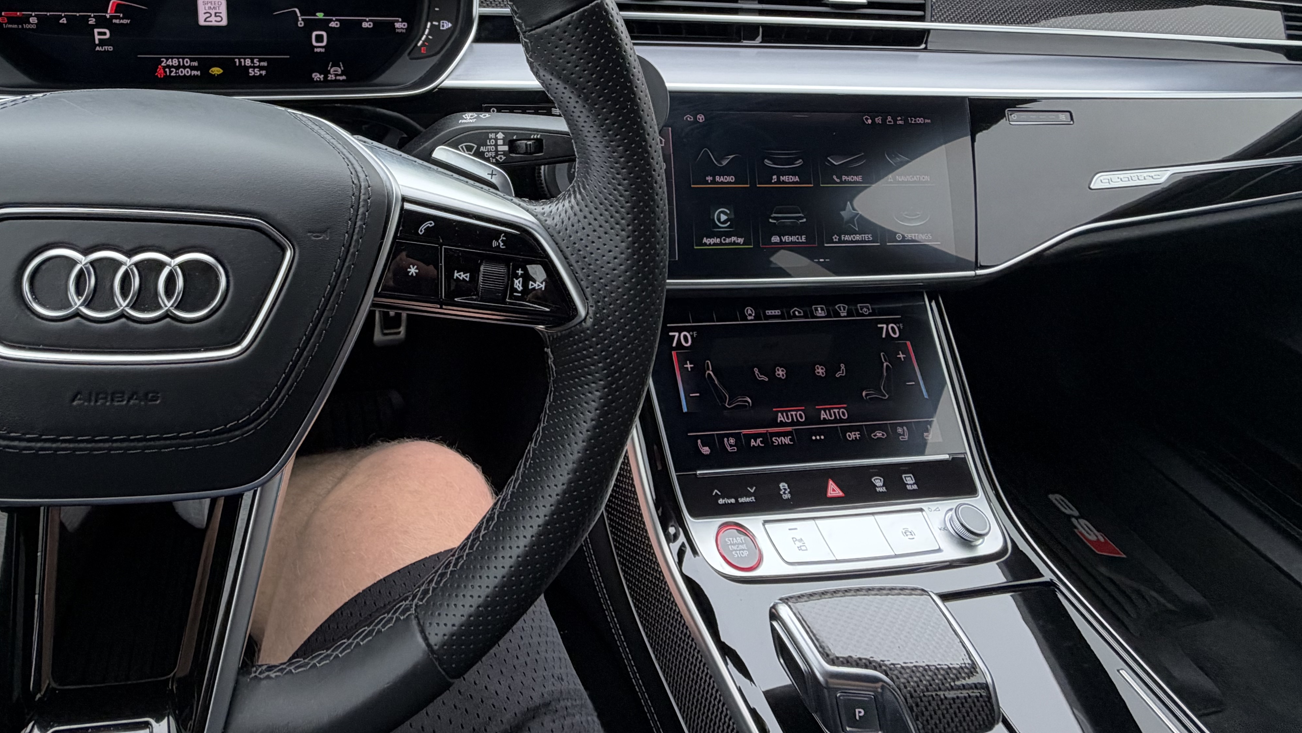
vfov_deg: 48.3
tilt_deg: -22.6
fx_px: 760
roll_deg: -4.7
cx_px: 474
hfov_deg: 79.4
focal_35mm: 22
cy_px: 136
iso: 160
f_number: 2.2
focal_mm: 2.22
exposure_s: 1/121
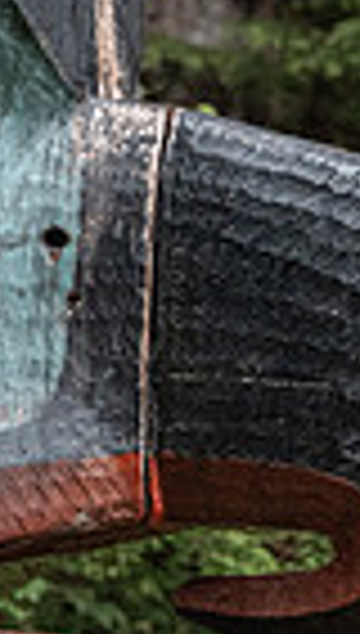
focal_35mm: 359
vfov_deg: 6.0
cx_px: -171
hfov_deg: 3.4
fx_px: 6053
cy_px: 224
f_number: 8
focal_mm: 70
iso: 4000
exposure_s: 1/500
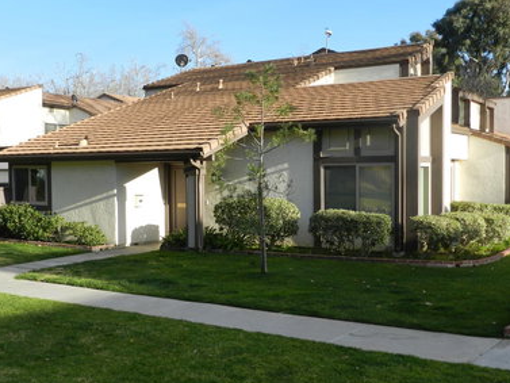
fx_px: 634
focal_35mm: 43
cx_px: 232
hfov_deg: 43.8
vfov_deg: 33.6
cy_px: 192
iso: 160
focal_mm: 6.7
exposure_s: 1/640
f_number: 4
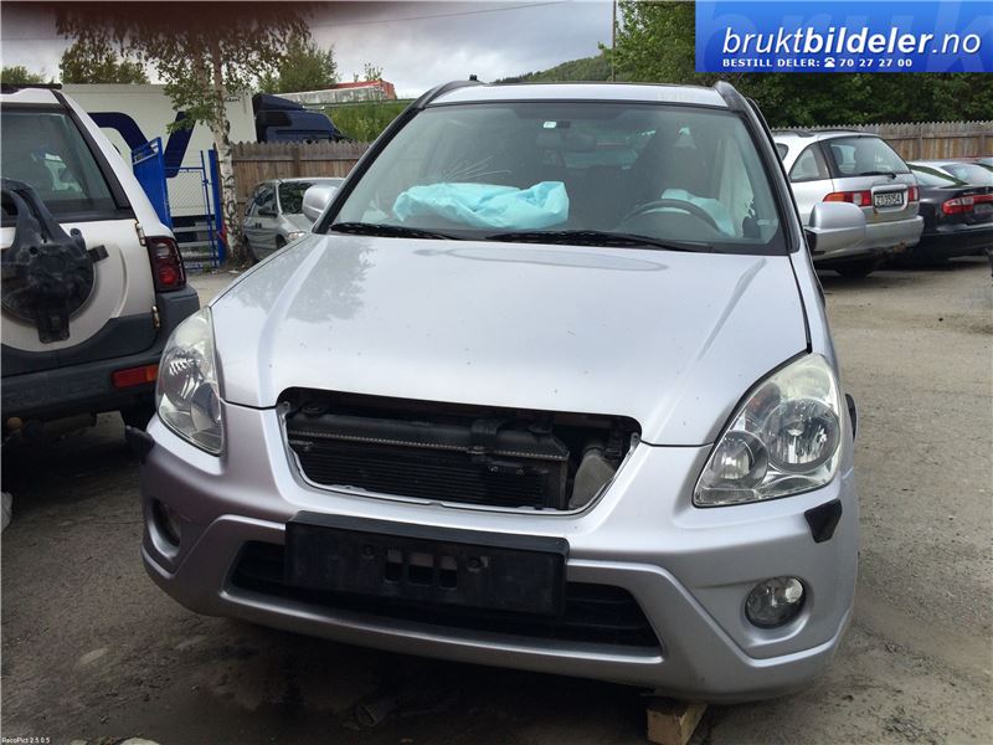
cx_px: 496
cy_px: 372
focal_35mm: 29
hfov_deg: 61.7
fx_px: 832
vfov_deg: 48.2
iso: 32
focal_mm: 4.15
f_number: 2.2
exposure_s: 1/1953
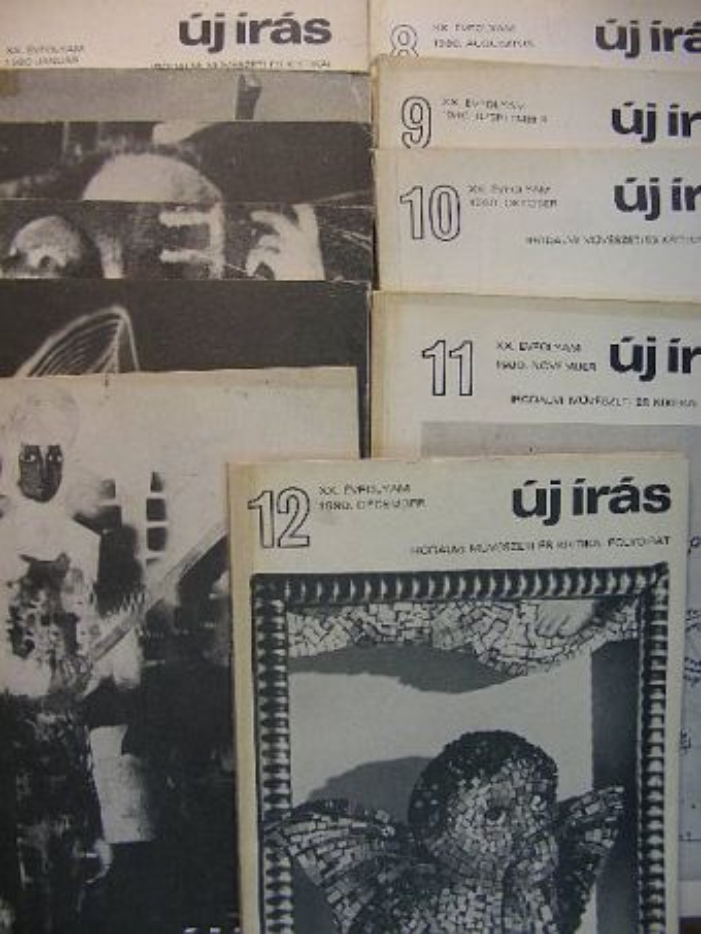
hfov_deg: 37.7
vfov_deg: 49.0
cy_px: 467
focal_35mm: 38
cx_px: 350
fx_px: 1026
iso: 100
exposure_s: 1/61
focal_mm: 6.3
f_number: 3.5
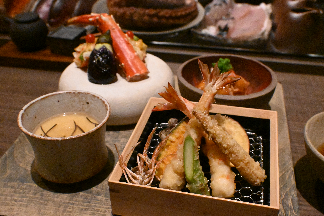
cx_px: 159
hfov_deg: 48.5
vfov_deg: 33.4
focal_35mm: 40
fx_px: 360
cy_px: 108
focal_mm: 26
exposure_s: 1/200
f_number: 7.1
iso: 25600
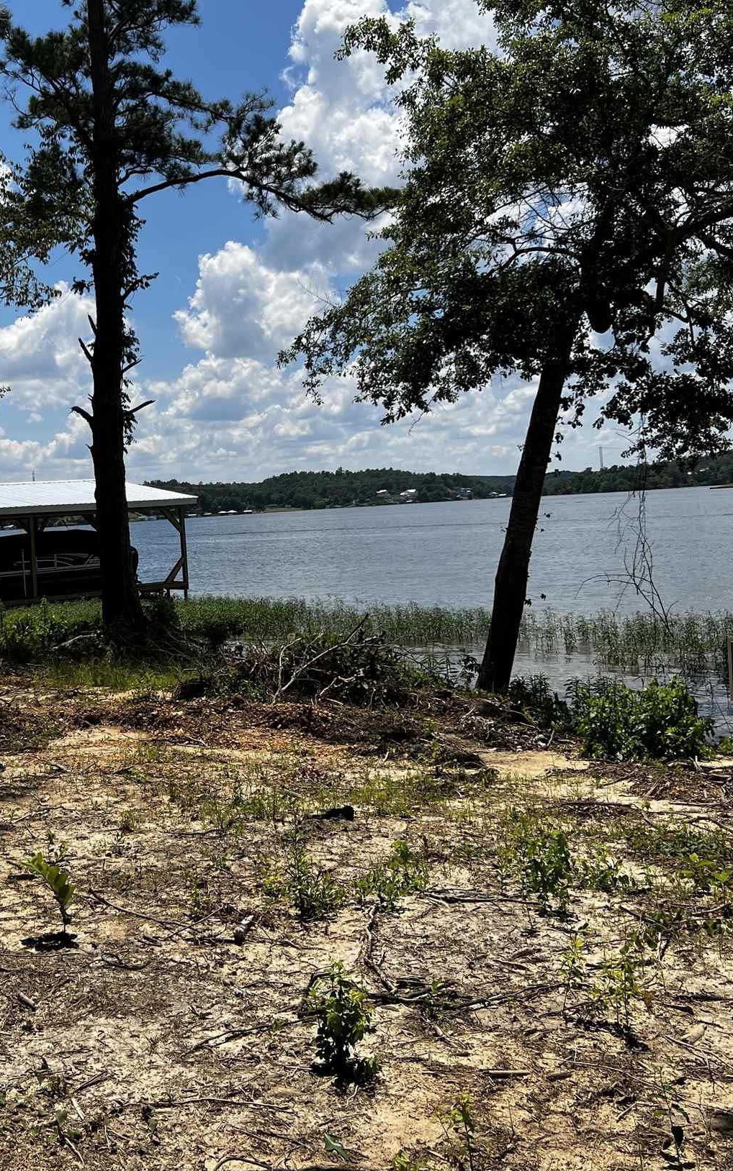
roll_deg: +3.2
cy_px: 474
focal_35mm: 39
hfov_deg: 32.2
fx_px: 1246
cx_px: 181
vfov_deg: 50.1
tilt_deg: +1.9
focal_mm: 5.7
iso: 50
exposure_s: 1/6211
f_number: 1.5
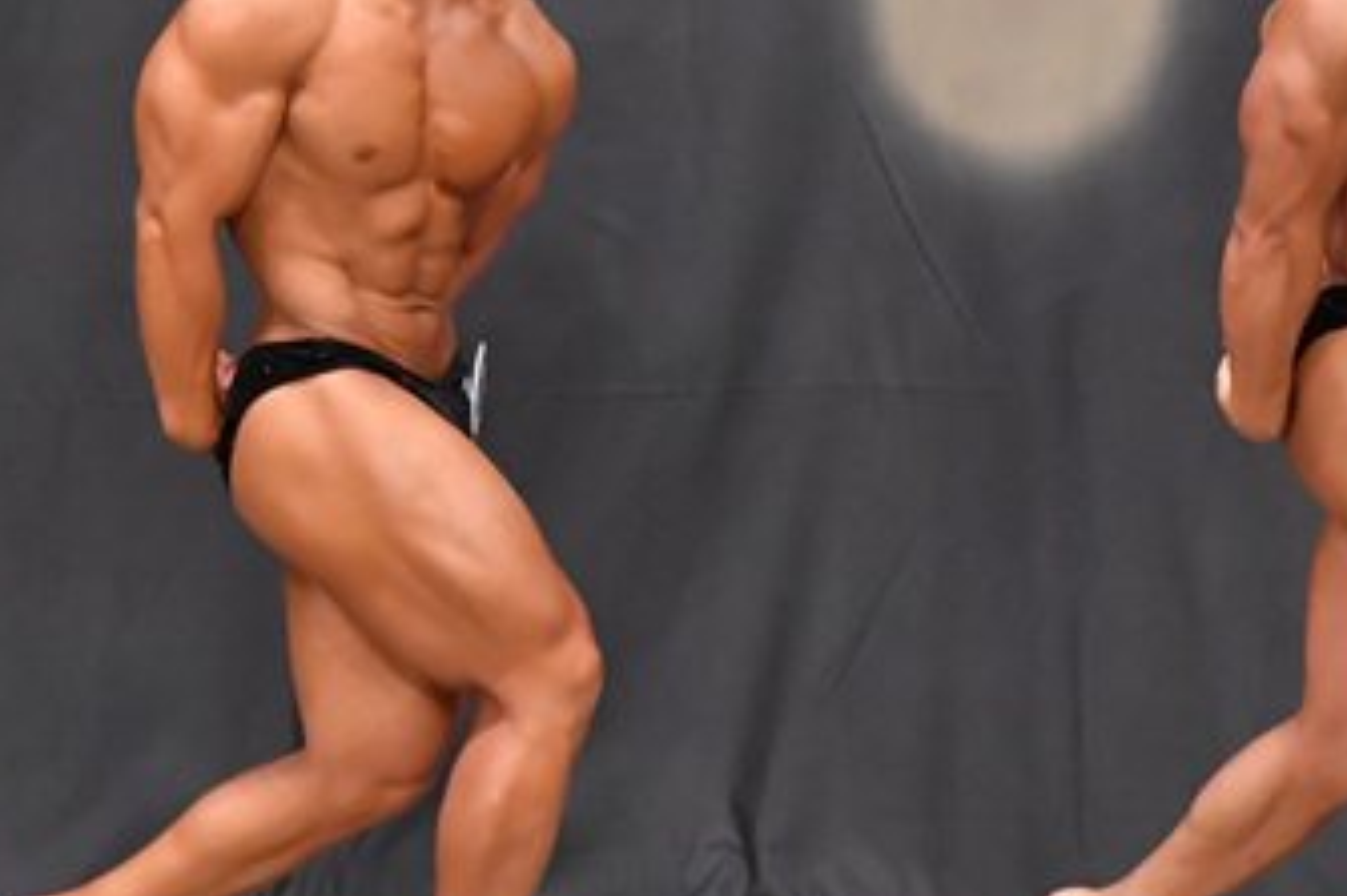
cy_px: 450
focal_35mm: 467
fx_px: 17464
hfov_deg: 4.4
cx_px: 1446
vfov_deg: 2.9
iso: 6400
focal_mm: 135
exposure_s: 1/400
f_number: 5.6
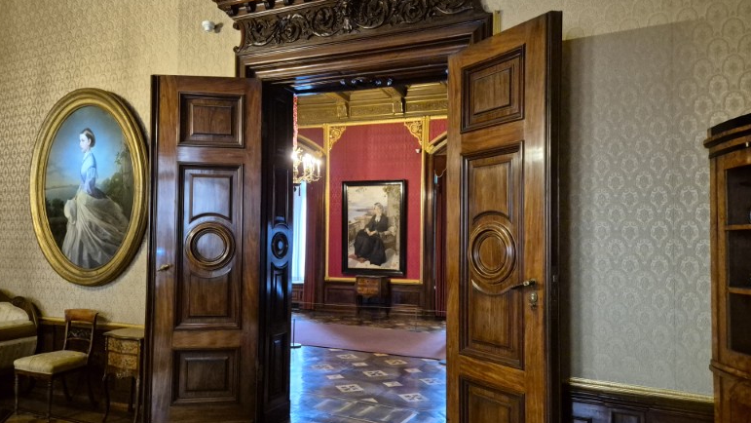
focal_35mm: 26
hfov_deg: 71.9
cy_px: 227
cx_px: 379
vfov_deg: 44.4
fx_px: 518
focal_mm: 5.4
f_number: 1.8
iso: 2500
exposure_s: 1/100
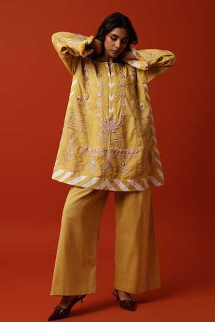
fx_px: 627
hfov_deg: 19.5
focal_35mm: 70
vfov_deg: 28.8
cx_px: 108
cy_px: 161
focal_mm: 70
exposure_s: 1/125
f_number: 9
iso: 125
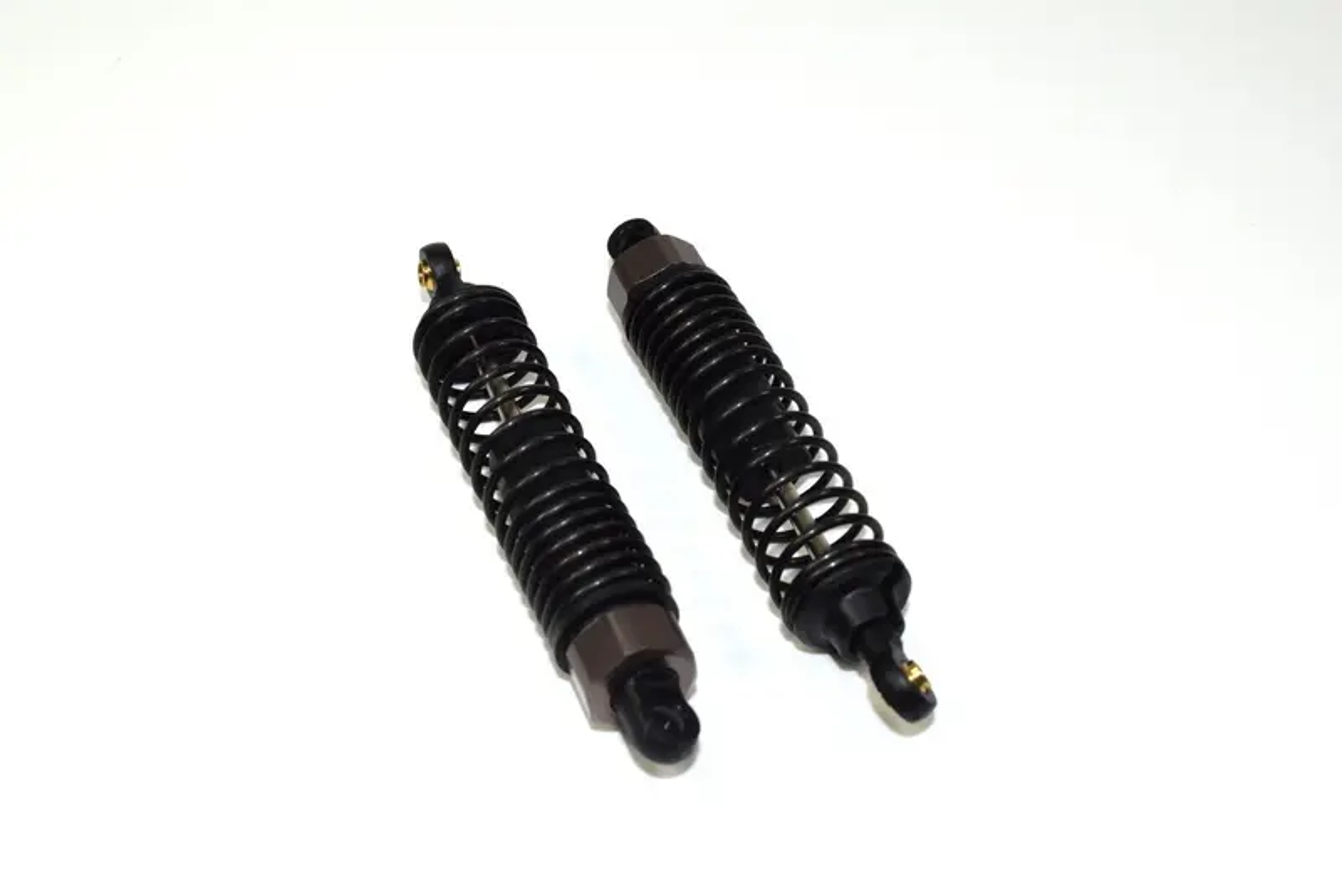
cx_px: 671
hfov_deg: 41.1
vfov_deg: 28.1
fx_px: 1790
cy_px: 448
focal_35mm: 48
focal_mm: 32
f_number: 13
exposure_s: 1/40
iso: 100
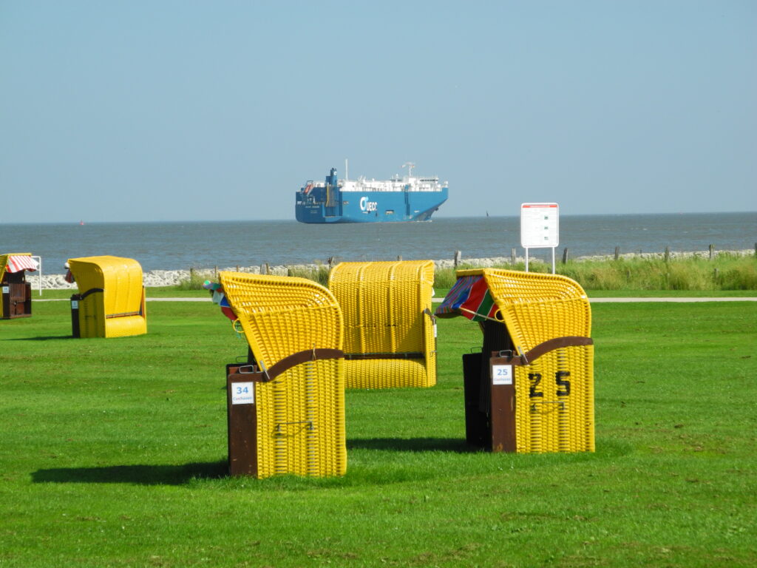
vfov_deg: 12.5
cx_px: 378
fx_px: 2602
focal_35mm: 119
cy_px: 284
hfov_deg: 16.6
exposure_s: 1/800
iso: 100
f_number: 4.5
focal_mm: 25.4
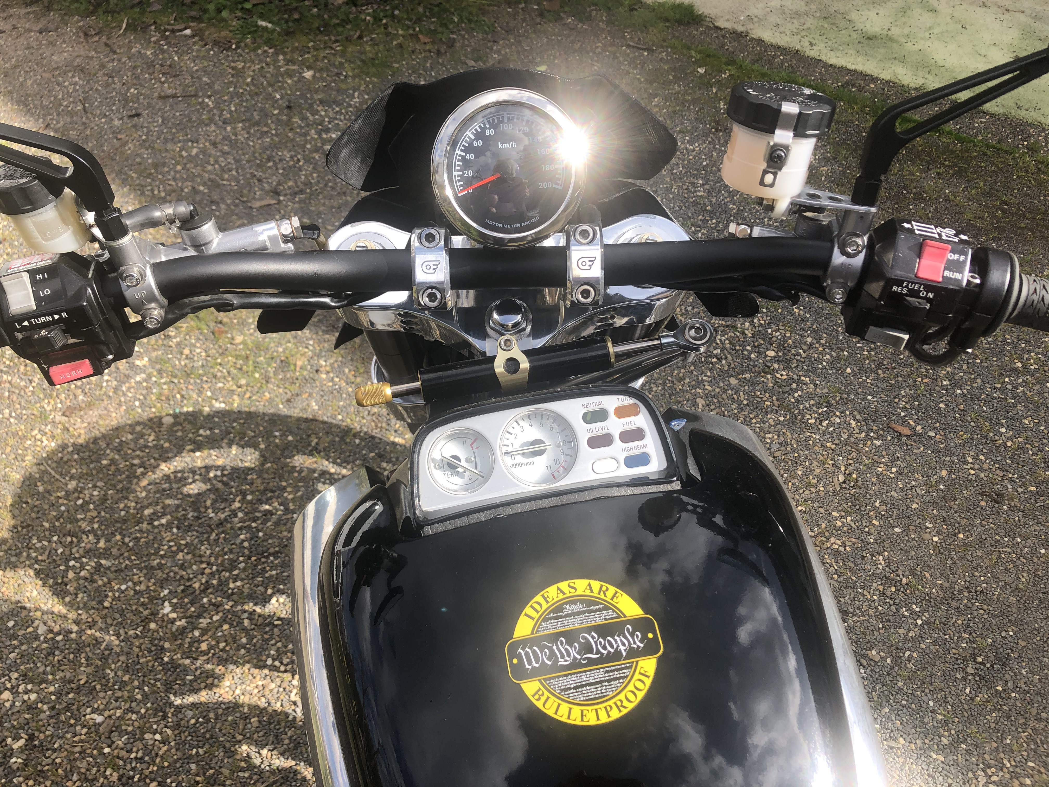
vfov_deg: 49.7
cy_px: 394
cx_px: 524
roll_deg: -2.8
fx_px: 849
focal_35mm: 28
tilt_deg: -40.8
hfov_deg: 63.4
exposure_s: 1/750
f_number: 1.8
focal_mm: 3.99
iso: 20
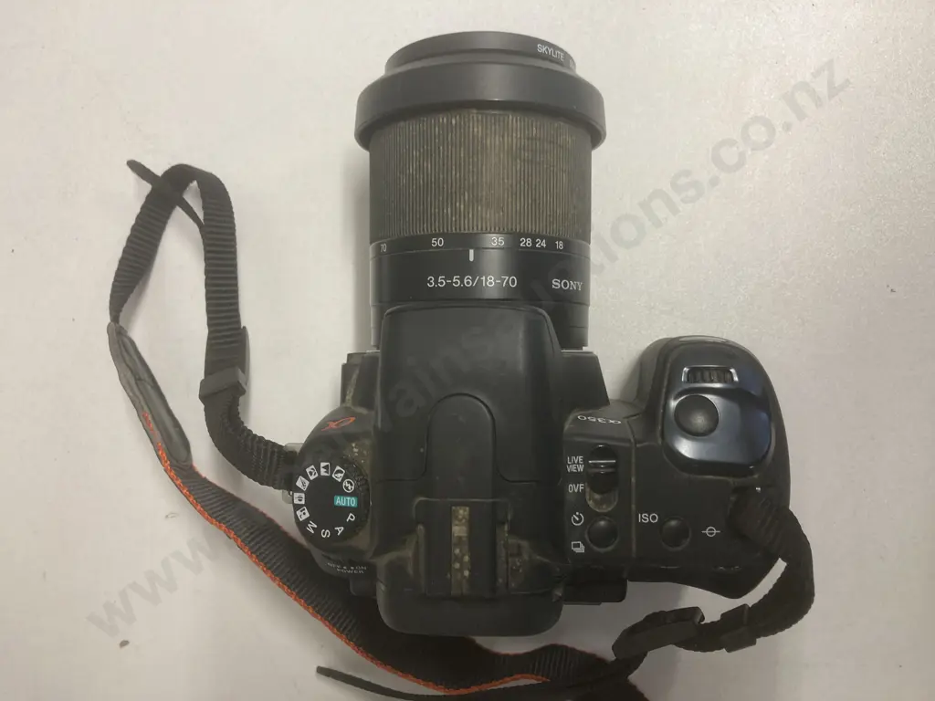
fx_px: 756
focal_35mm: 28
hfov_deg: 63.4
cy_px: 350
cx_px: 468
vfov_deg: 49.7
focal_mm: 3.99
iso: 64
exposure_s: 1/50
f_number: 1.8
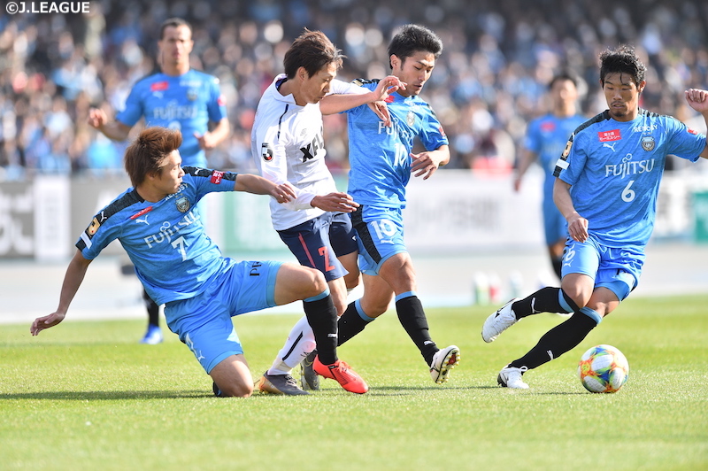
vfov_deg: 3.4
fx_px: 7860
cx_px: 354
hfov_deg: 5.2
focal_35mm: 400
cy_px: 236
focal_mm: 400
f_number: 4
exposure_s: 1/2500
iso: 500
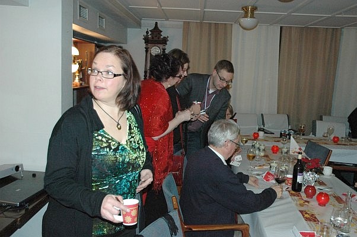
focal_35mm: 36
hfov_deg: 53.2
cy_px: 118
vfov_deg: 36.8
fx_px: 357
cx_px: 178
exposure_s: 1/60
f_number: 5
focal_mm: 24
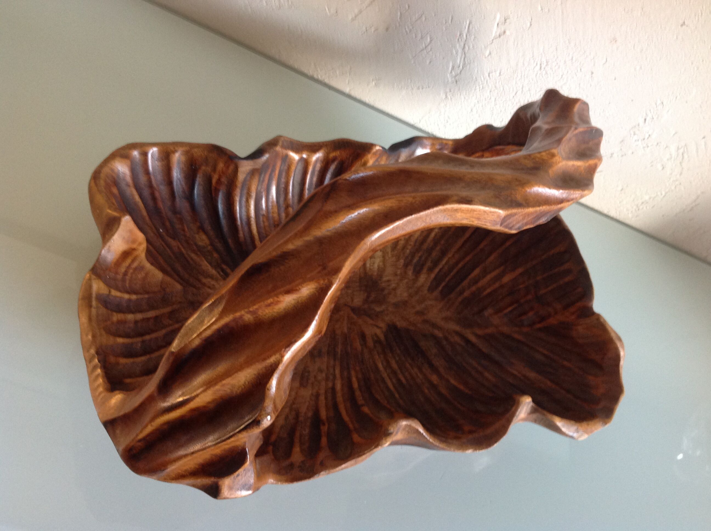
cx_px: 356
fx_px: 718
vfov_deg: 40.6
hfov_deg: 52.7
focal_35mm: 35
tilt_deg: -54.9
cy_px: 266
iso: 160
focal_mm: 4.28
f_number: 2.4
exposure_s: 1/15
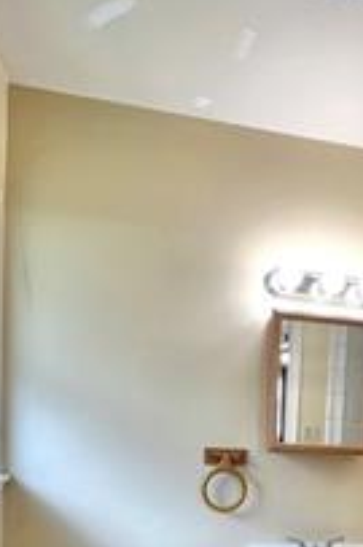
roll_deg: -2.0
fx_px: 485
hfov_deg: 39.4
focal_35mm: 32
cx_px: 293
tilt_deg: -2.6
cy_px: 463
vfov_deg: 53.4
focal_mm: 1.57
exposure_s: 1/120
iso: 100
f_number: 1.8
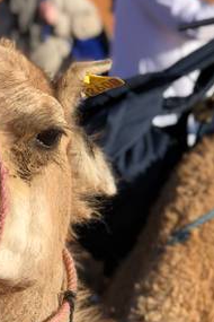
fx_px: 1186
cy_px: 224
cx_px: -14
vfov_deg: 15.4
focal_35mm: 133
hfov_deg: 10.2
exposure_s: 1/747
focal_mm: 6.6
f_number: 2.8
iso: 20
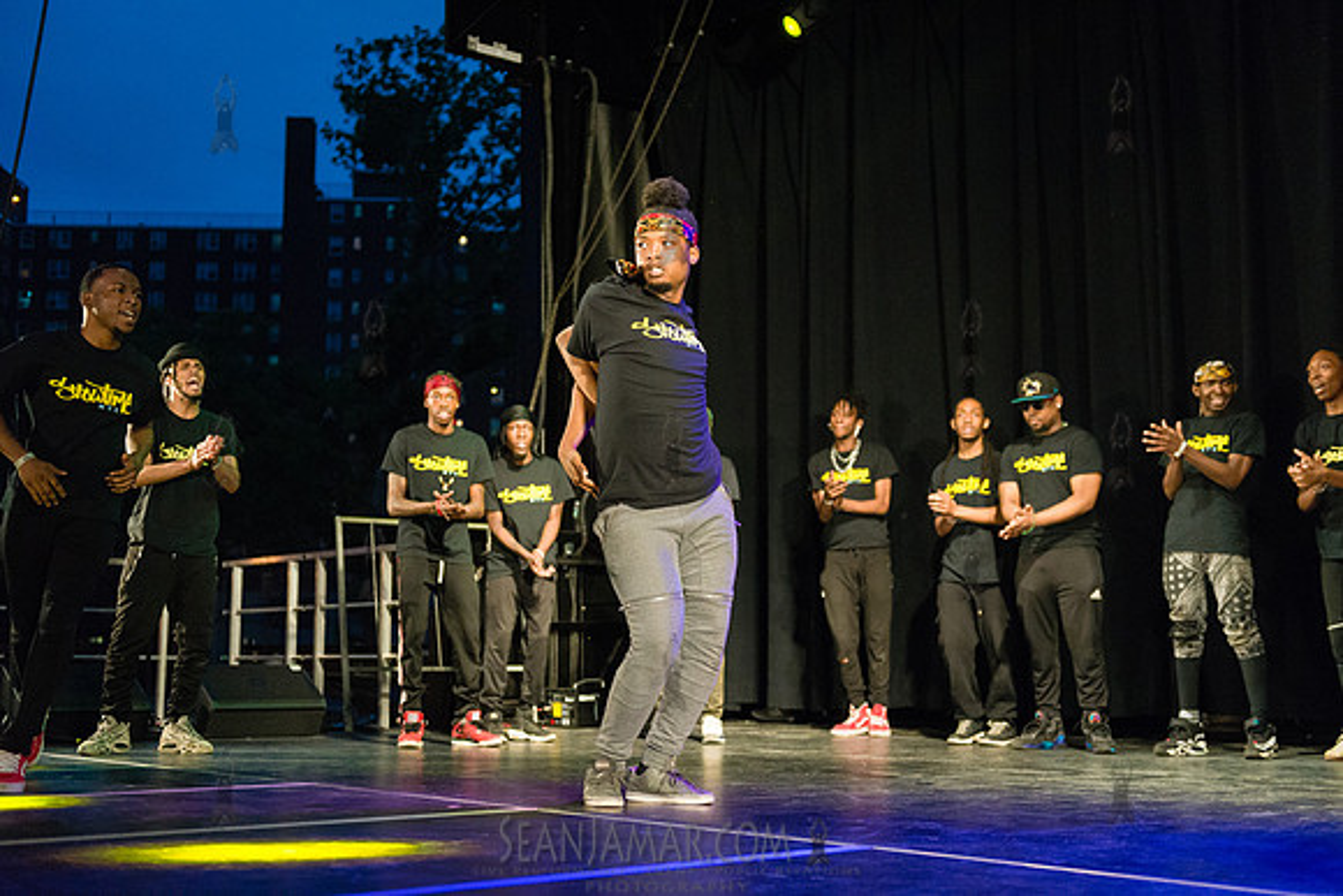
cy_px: 448
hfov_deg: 43.6
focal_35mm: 45
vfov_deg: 29.9
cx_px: 672
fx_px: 1679
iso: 4000
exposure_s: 1/1000
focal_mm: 45
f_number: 2.8
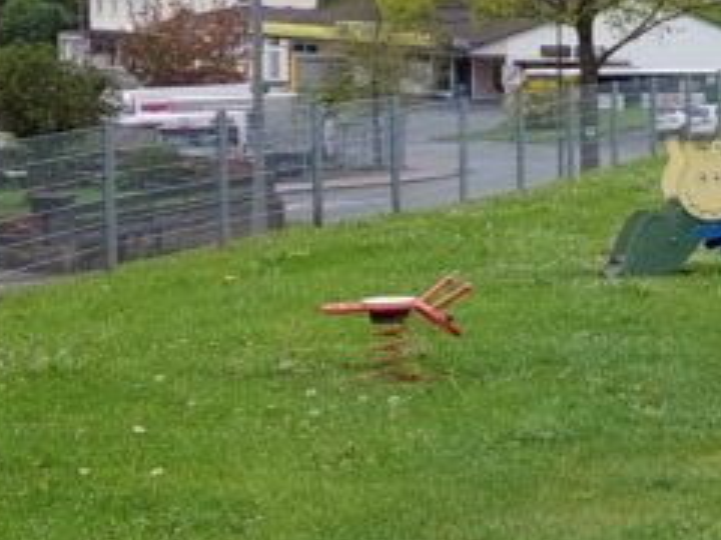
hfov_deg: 11.3
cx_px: 1661
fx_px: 3124
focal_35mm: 150
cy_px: 291
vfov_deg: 9.9
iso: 20
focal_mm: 4.6
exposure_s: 1/225
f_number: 1.8
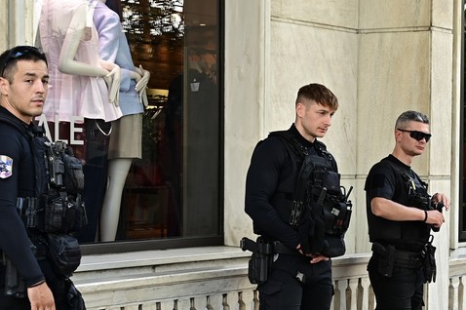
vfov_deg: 13.8
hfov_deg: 20.6
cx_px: 382
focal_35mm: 98
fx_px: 1268
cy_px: 276
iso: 160
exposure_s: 1/125
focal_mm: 39
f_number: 4
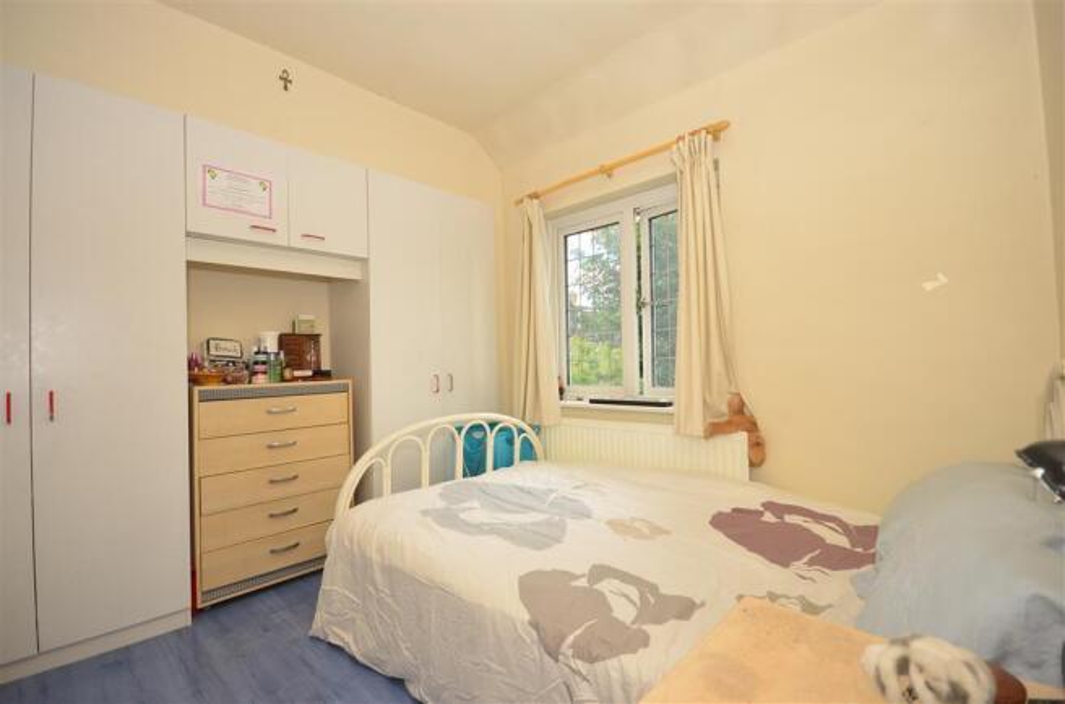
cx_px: 532
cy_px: 352
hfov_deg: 100.5
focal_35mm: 15
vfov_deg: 77.0
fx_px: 443
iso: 200
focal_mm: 10
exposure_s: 1/125
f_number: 5.6
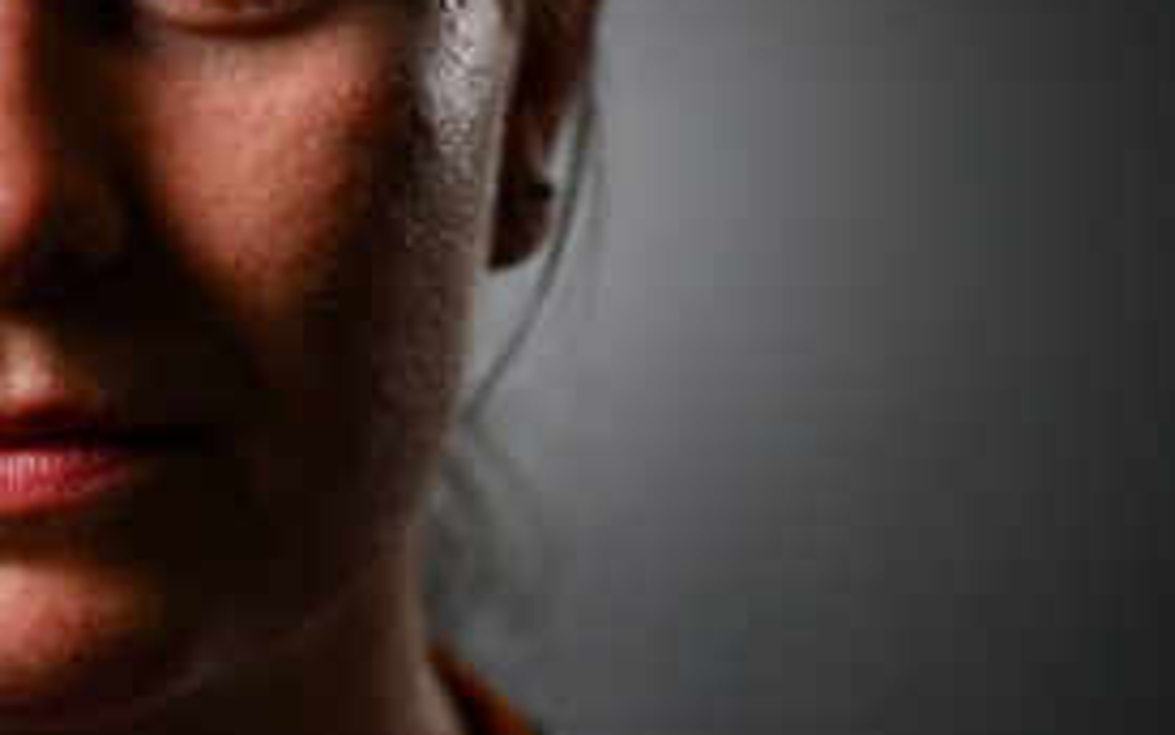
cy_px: 799
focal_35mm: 222
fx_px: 7110
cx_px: 508
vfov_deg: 5.9
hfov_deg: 9.4
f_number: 1.8
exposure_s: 1/2500
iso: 32
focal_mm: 50
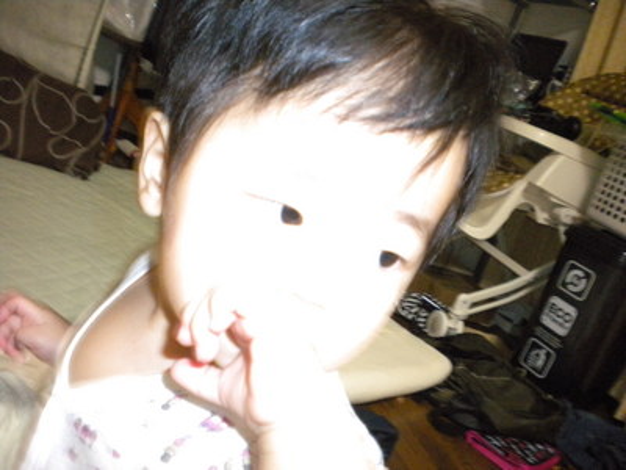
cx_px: 313
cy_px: 235
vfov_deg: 40.7
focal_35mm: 35
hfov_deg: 52.6
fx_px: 633
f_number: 3.1
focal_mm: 6.3
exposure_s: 1/30
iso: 800
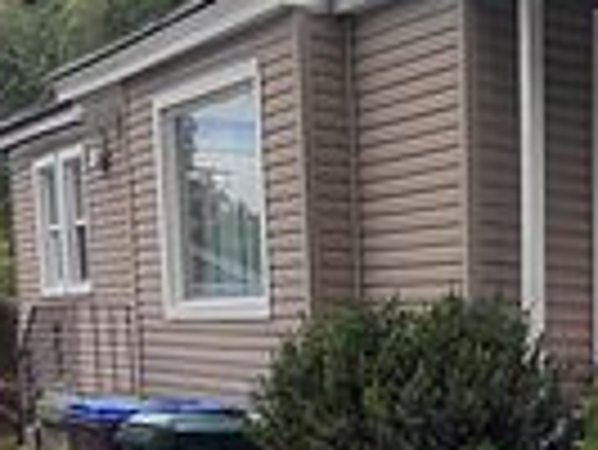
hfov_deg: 22.4
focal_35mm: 77
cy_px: 585
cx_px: 796
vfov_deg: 17.9
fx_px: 1331
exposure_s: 1/1367
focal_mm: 1.64
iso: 40
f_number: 2.2
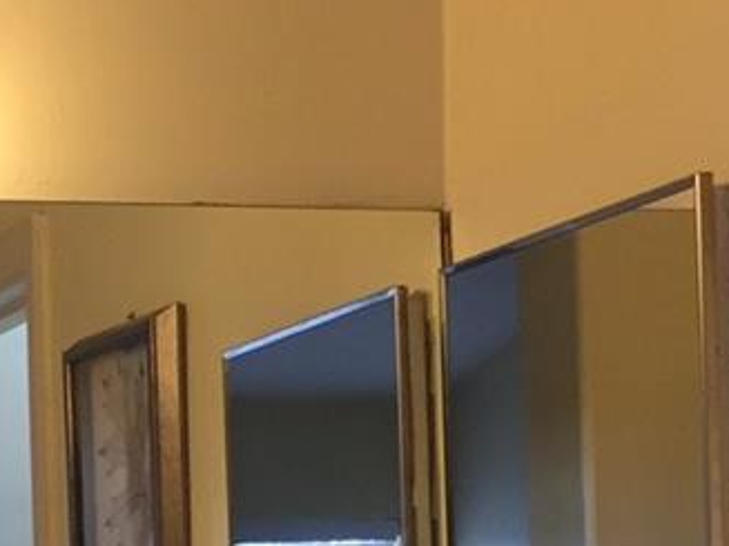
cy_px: 877
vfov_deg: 10.7
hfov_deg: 14.6
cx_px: 27
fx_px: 2800
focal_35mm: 133
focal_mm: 4.15
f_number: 2.2
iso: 32
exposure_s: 1/30
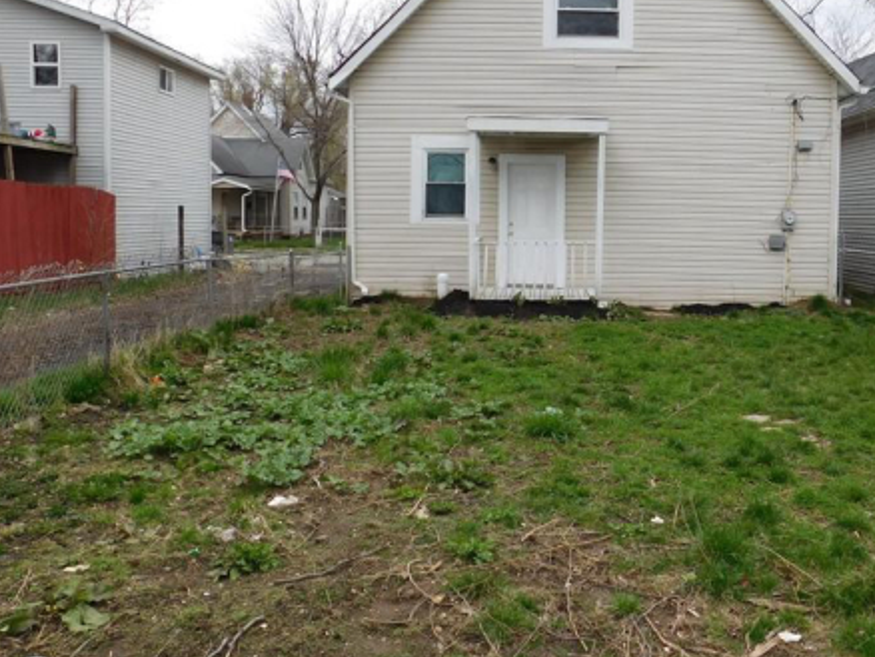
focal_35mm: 35
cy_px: 274
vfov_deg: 40.6
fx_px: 885
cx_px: 556
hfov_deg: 51.9
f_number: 3
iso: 125
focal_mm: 4
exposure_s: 1/400
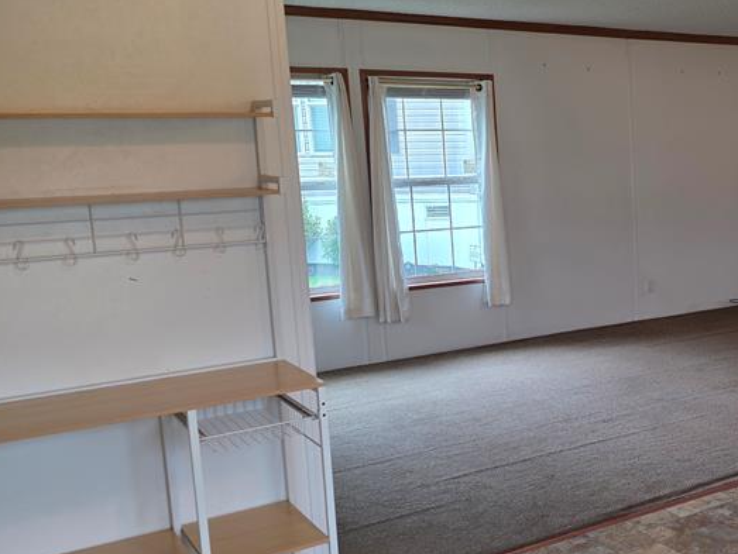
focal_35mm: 45
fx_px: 960
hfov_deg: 38.2
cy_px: 288
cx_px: 707
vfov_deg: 32.2
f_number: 1.7
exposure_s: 1/120
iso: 100
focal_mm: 6.3
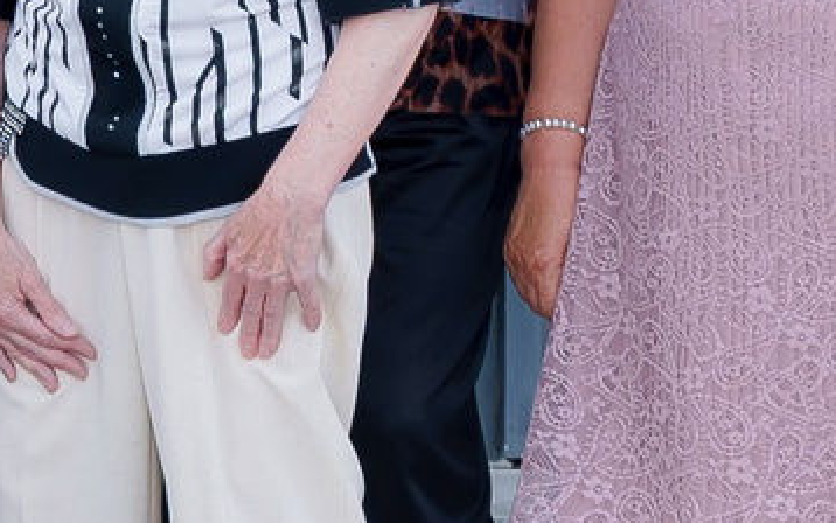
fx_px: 7134
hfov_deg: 6.4
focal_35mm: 313
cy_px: -312
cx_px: -1142
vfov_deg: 4.2
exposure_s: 1/125
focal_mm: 43
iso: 160
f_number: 5
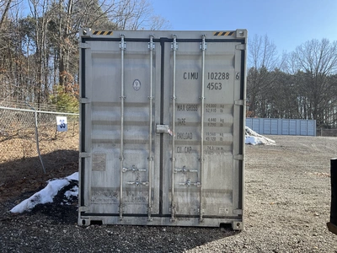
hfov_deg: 61.7
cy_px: 126
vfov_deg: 48.2
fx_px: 282
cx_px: 168
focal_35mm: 29
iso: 25
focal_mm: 3
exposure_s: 1/627
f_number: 1.8
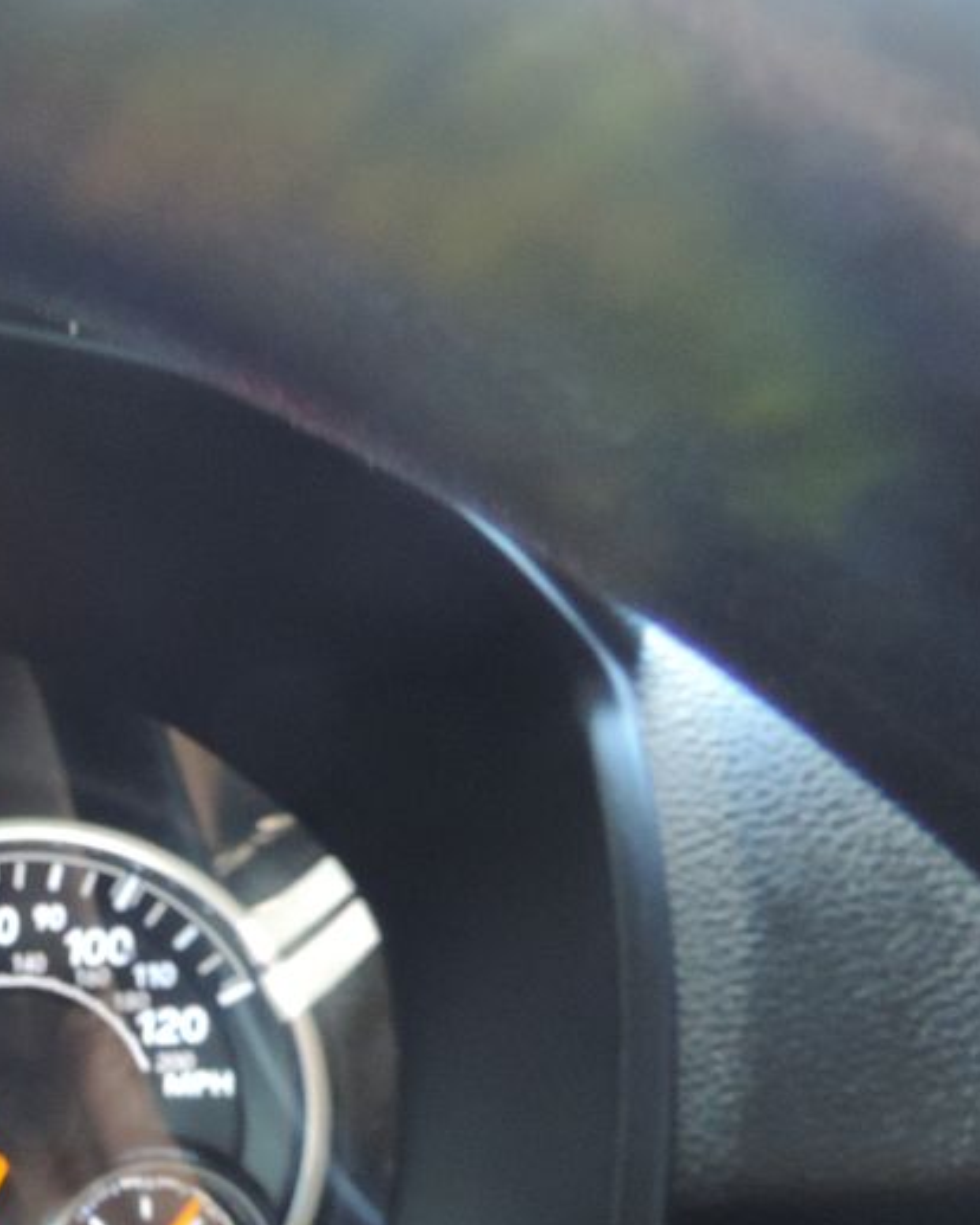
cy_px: 1130
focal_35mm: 58
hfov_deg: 21.9
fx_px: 2102
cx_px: -483
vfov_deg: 30.8
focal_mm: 4.3
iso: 400
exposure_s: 1/15
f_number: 3
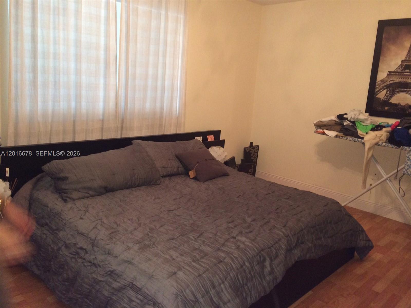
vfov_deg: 46.8
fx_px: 356
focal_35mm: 30
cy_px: 154
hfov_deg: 60.0
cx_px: 206
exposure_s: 1/24
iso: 200
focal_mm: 4.12
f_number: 2.2
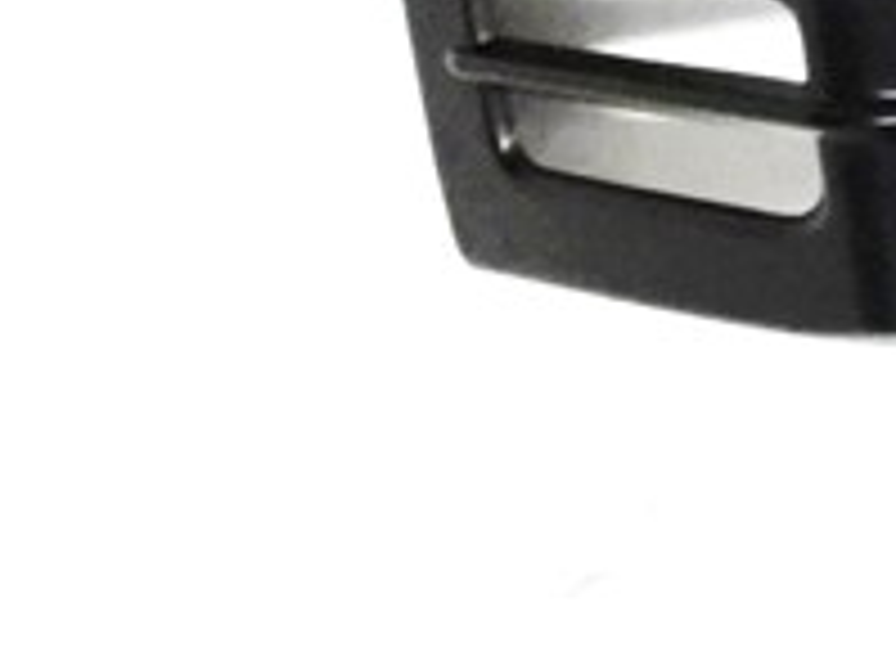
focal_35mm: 175
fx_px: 4527
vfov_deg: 7.6
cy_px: -1192
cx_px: 1918
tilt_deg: -86.3
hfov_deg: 10.2
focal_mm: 4.15
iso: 100
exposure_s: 1/17
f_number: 2.2
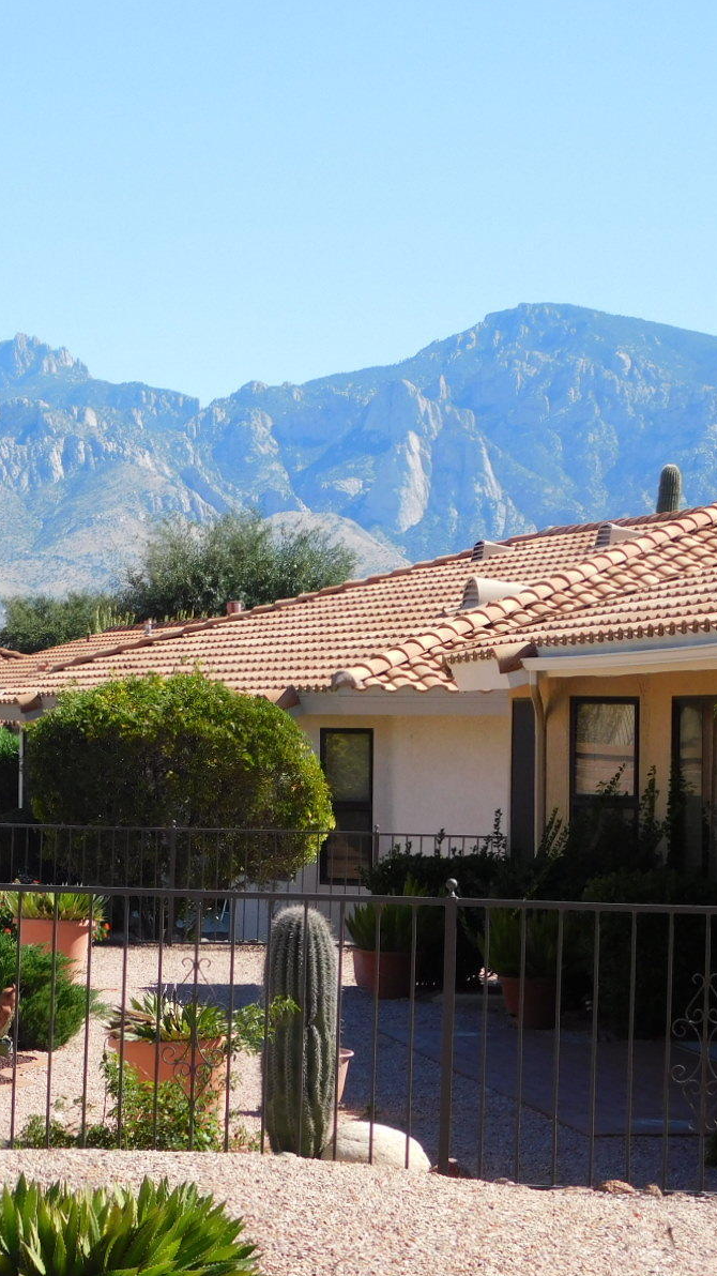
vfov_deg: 18.3
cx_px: -125
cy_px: 636
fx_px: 3957
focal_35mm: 117
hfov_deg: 10.2
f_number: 4.4
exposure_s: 1/500
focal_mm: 14.2
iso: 125
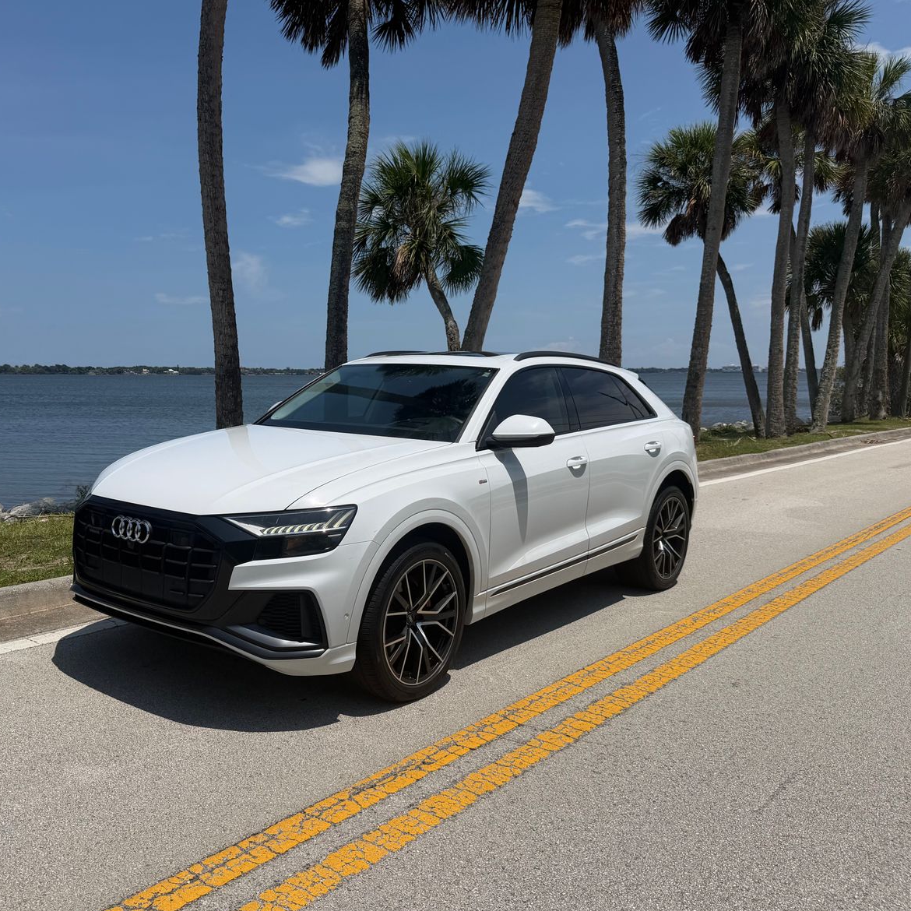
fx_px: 863
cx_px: 350
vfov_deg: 55.6
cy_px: 454
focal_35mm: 29
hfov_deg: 55.1
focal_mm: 6.76
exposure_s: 1/11905
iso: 100
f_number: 1.78
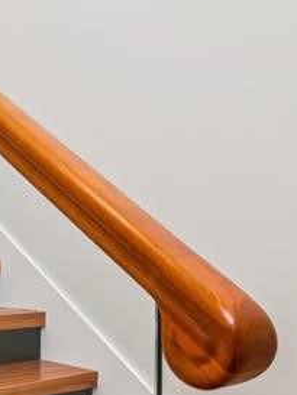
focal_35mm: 54
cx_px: -12
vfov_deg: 35.2
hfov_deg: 25.5
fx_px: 617
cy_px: 262
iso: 160
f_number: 8
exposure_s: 1/15
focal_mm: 10
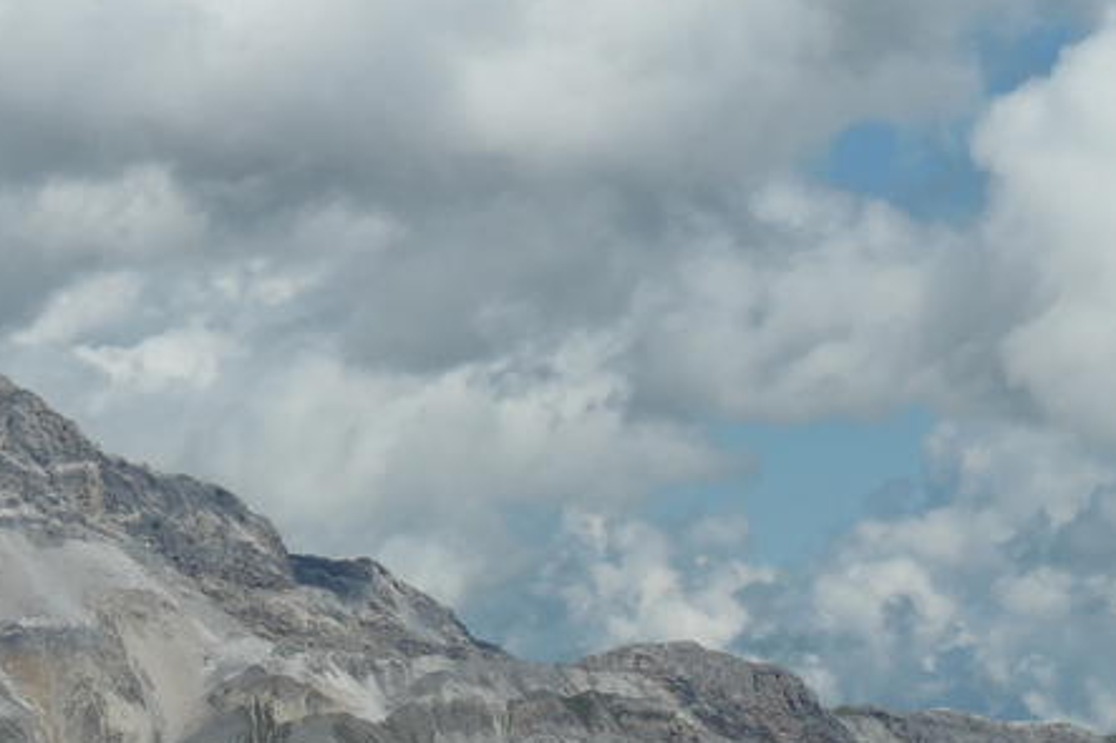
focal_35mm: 237
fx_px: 7344
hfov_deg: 8.5
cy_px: 484
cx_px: -547
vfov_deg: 5.8
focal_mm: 25.8
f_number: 8
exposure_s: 1/1300
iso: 200
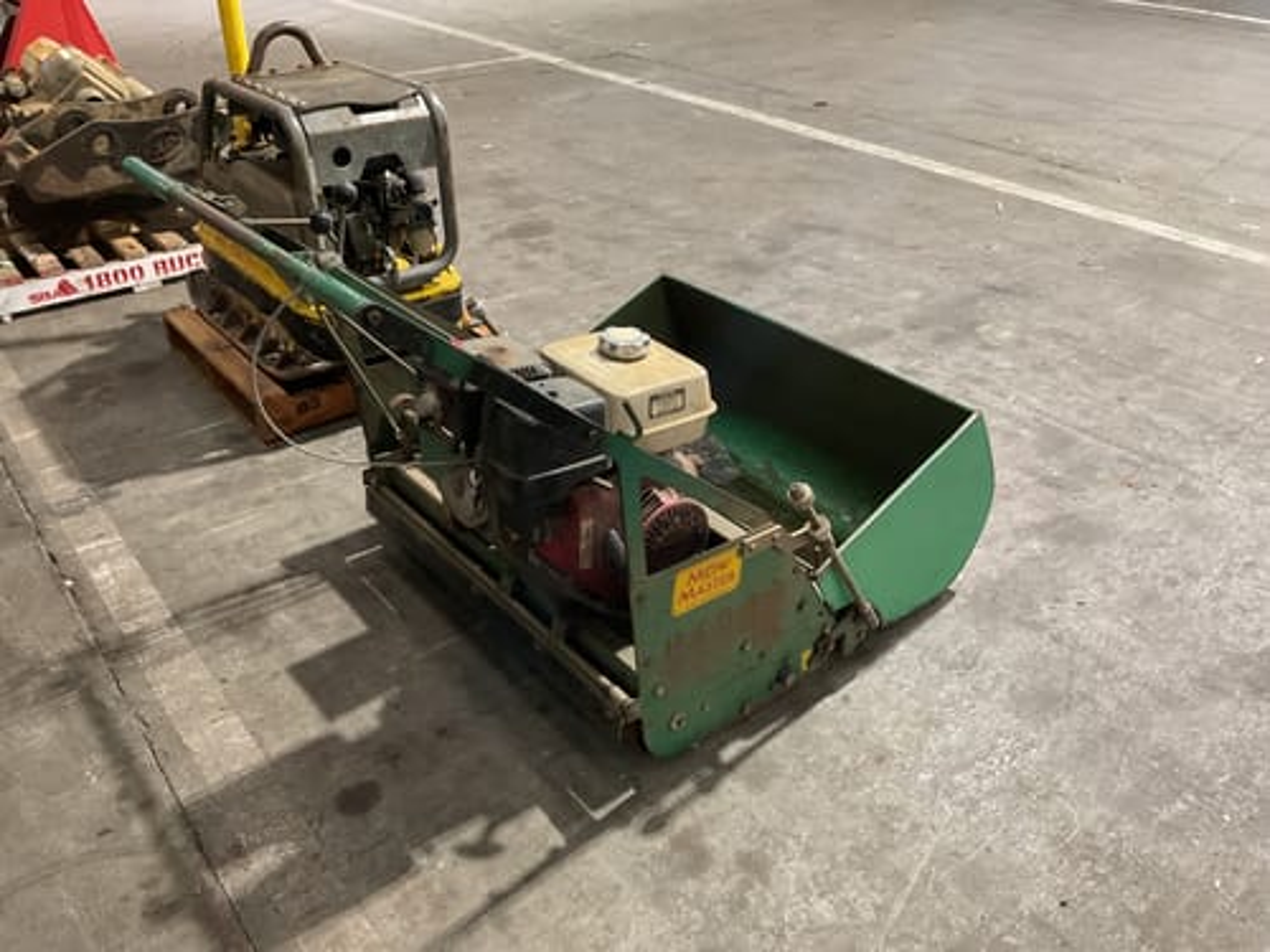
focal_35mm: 29
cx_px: 635
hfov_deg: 61.7
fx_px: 1064
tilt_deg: -32.3
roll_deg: -0.2
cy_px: 476
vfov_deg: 48.2
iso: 250
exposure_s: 1/33
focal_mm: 3
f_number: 1.8
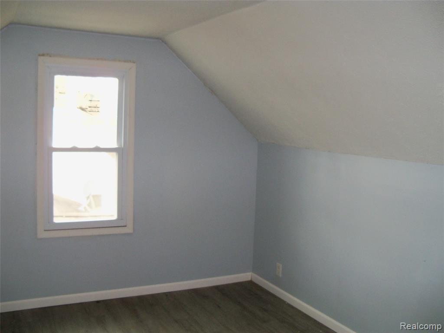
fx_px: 449
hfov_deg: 52.6
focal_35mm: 35
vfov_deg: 40.7
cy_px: 166
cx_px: 222
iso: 200
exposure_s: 1/30
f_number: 3.5
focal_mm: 6.2
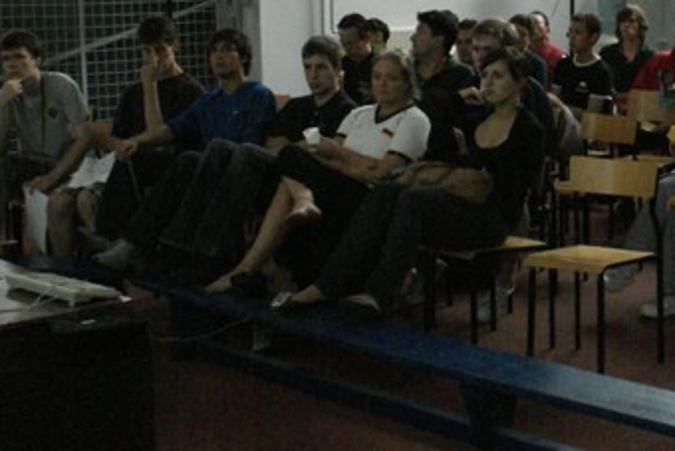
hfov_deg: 28.1
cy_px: 127
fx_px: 1275
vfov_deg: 19.9
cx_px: 653
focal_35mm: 68
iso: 1600
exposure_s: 1/40
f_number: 5.6
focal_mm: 22
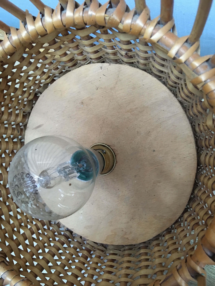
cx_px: 108
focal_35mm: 29
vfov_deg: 61.7
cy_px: 143
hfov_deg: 48.2
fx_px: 240
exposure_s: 1/25
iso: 200
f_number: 2.2
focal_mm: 4.15
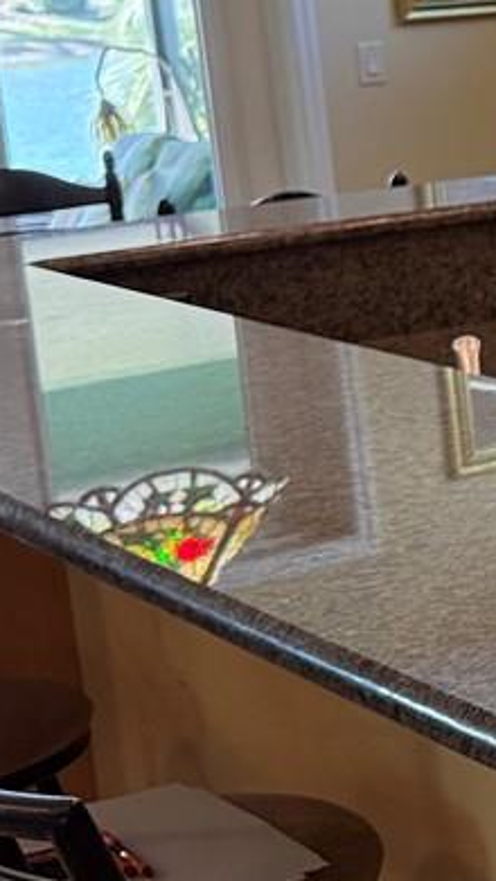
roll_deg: +2.5
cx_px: 1278
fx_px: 2501
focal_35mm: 107
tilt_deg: -8.6
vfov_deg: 19.9
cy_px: 304
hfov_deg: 9.7
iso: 320
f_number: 1.78
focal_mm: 6.76
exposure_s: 1/120
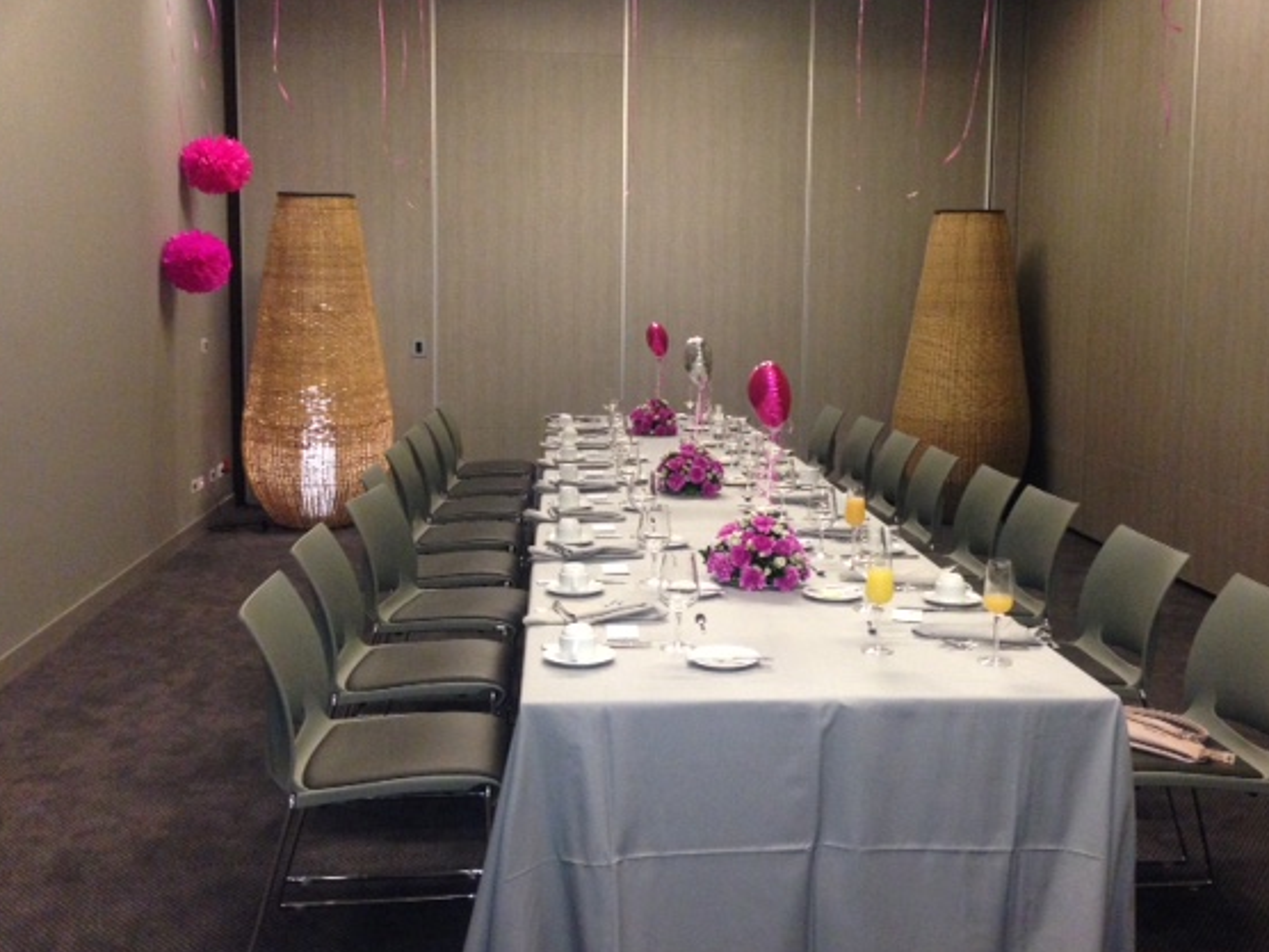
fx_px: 1393
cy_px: 413
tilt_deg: -5.2
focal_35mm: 38
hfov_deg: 48.9
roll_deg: -1.8
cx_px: 696
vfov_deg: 37.7
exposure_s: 1/16
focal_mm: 4.12
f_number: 2.4
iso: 320
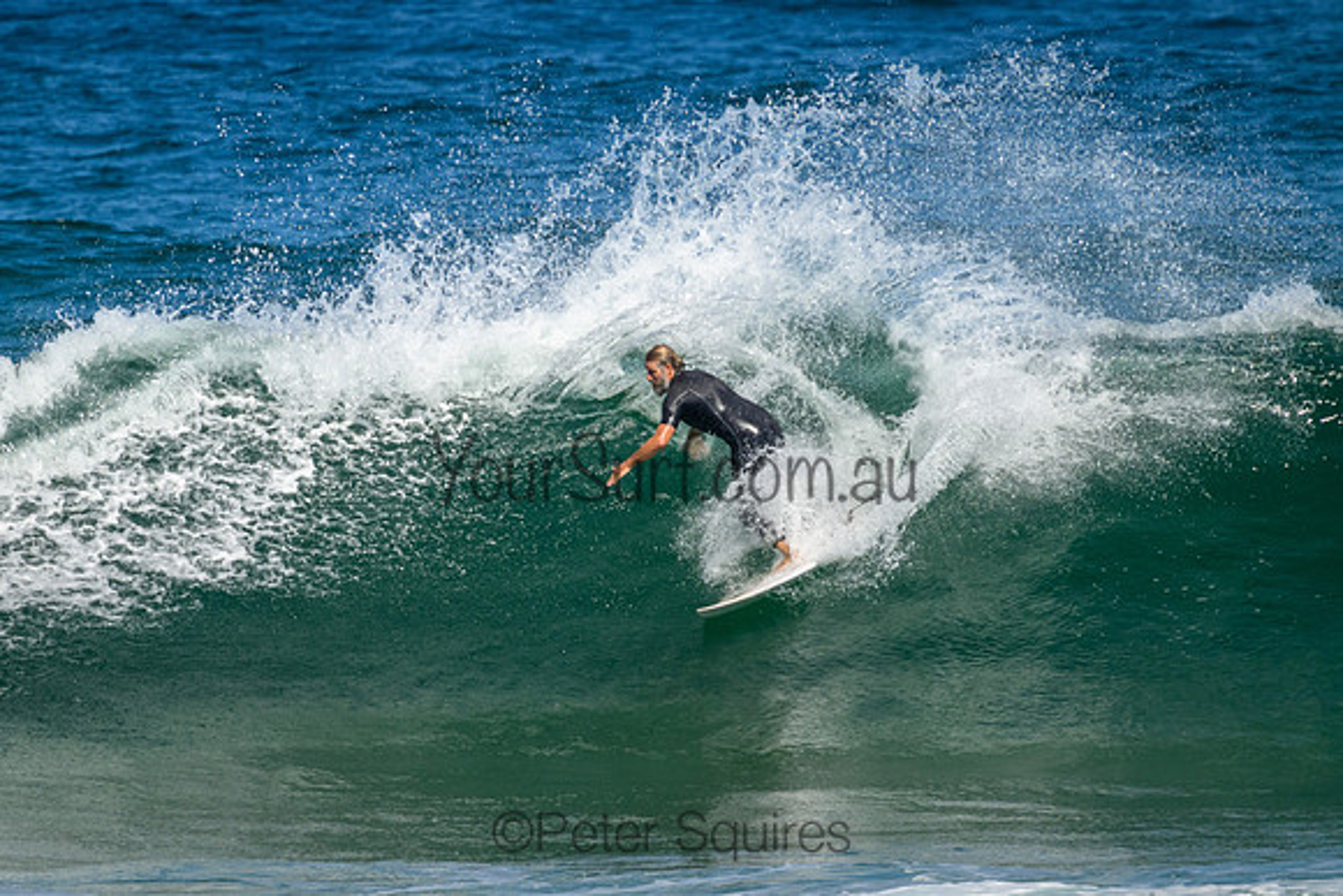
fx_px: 34340
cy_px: 383
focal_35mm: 920
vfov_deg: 1.5
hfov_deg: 2.2
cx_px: 573
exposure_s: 1/2000
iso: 1100
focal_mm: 800
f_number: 11
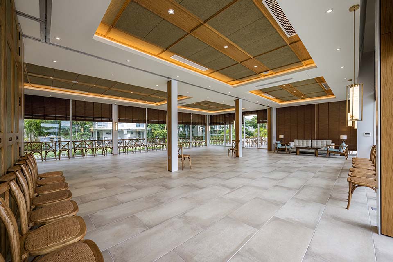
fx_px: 153
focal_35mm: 14
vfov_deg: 81.2
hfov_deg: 104.3
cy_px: 131
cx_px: 196
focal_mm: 14
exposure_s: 1/200
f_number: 9
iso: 450
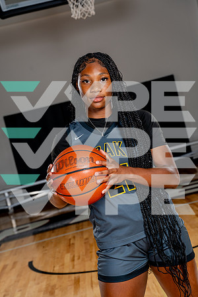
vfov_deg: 28.8
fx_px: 577
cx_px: 99
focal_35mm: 70
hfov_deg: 19.5
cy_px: 148
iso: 200
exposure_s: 1/250
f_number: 5.6
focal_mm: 70
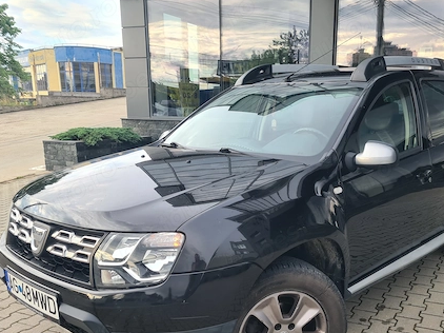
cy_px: 223
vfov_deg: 38.2
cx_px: 268
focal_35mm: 37
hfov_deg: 49.8
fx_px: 474
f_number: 1.8
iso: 50
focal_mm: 5.4
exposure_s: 1/270
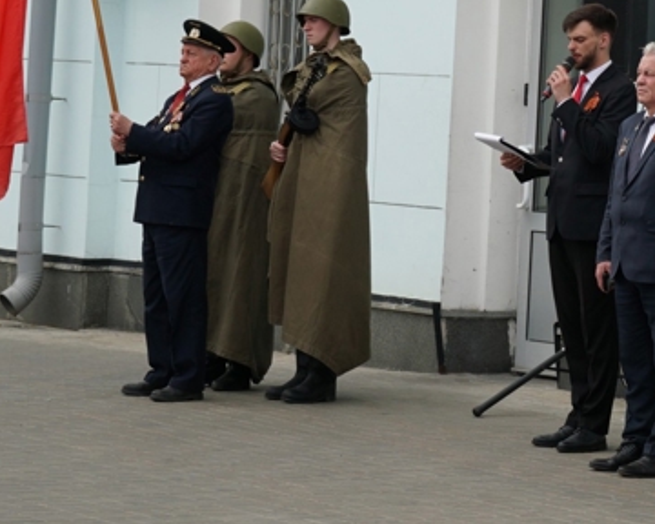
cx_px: 644
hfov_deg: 13.8
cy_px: 91
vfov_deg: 11.1
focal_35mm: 138
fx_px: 2675
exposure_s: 1/320
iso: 100
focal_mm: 47
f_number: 5.6
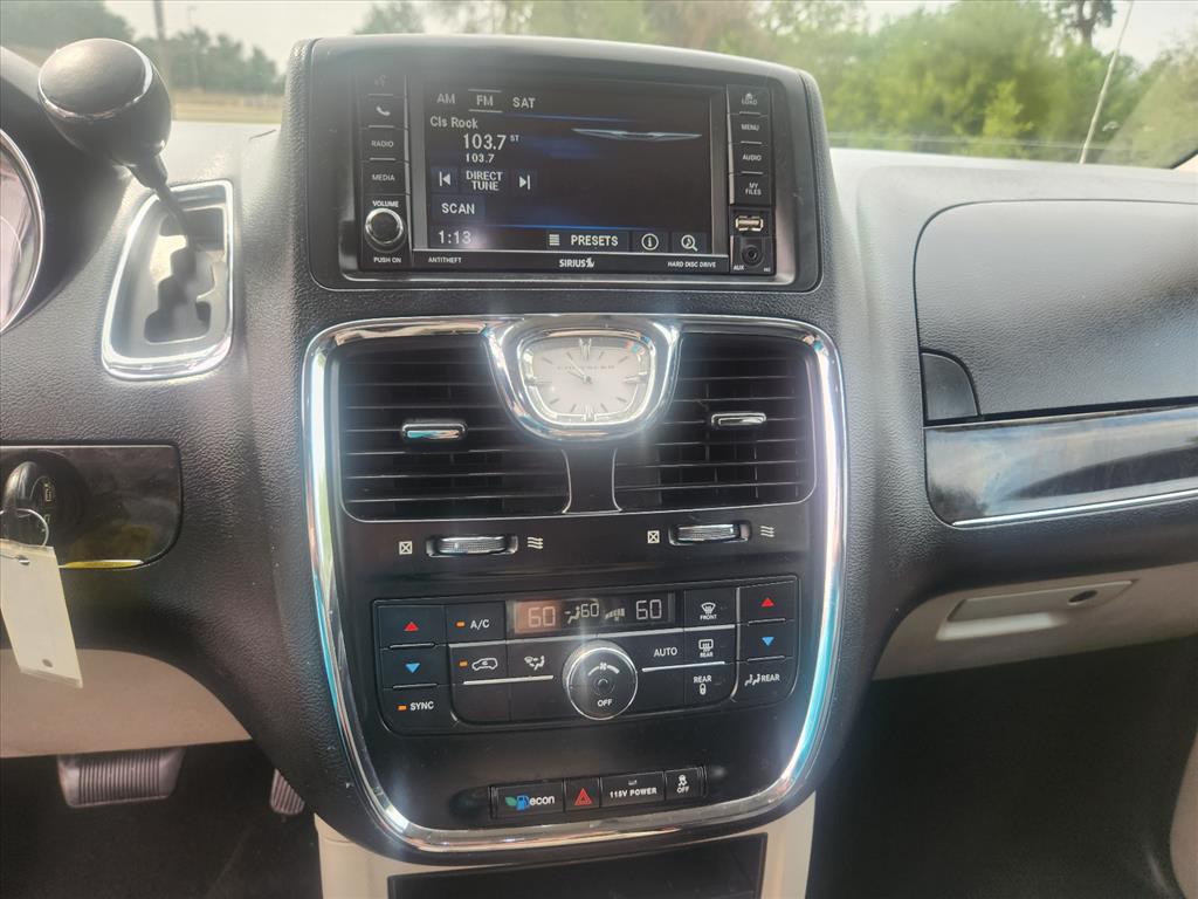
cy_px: 450
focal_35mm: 23
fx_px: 796
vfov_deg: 58.9
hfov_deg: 73.9
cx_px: 599
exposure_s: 1/182
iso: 32
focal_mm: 5.4
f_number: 1.8
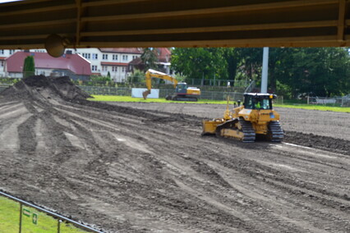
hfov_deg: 26.0
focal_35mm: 78
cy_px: 116
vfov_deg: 17.5
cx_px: 175
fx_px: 758
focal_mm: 52
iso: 400
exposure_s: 1/250
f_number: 10
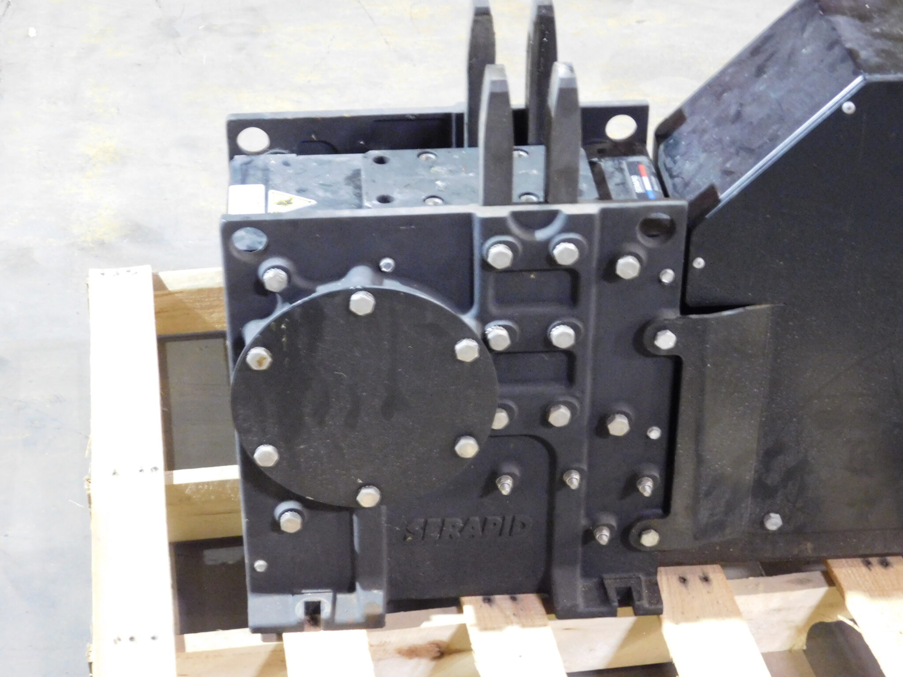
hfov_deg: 29.4
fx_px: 1722
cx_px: 452
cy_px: 338
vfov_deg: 22.3
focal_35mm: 66
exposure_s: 1/3
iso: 800
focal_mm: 11.7
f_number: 4.2
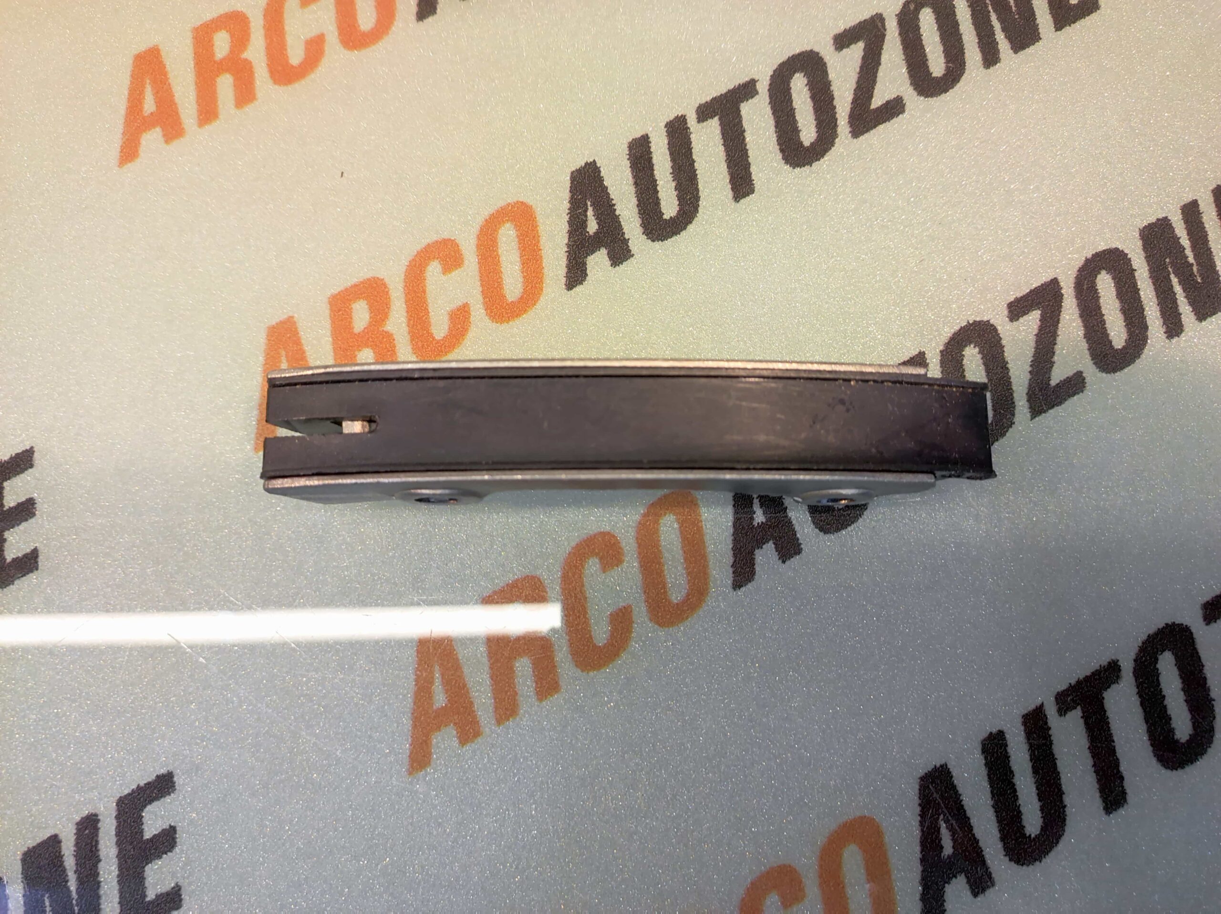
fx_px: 599
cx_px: 610
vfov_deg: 74.7
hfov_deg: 91.1
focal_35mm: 17
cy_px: 457
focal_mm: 4.74
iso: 1482
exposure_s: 1/33
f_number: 1.79
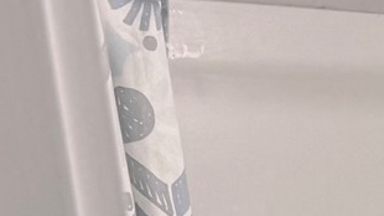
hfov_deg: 10.6
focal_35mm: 173
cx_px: 939
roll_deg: +4.1
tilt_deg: -11.5
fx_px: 1761
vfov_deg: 6.2
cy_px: 729
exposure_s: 1/120
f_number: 1.78
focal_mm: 6.76
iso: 64
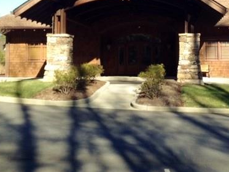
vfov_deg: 24.2
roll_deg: -0.4
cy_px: 42
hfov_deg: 31.8
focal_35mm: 60
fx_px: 397
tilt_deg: -1.2
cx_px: 158
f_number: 2.4
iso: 50
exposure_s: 1/690
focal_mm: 4.28
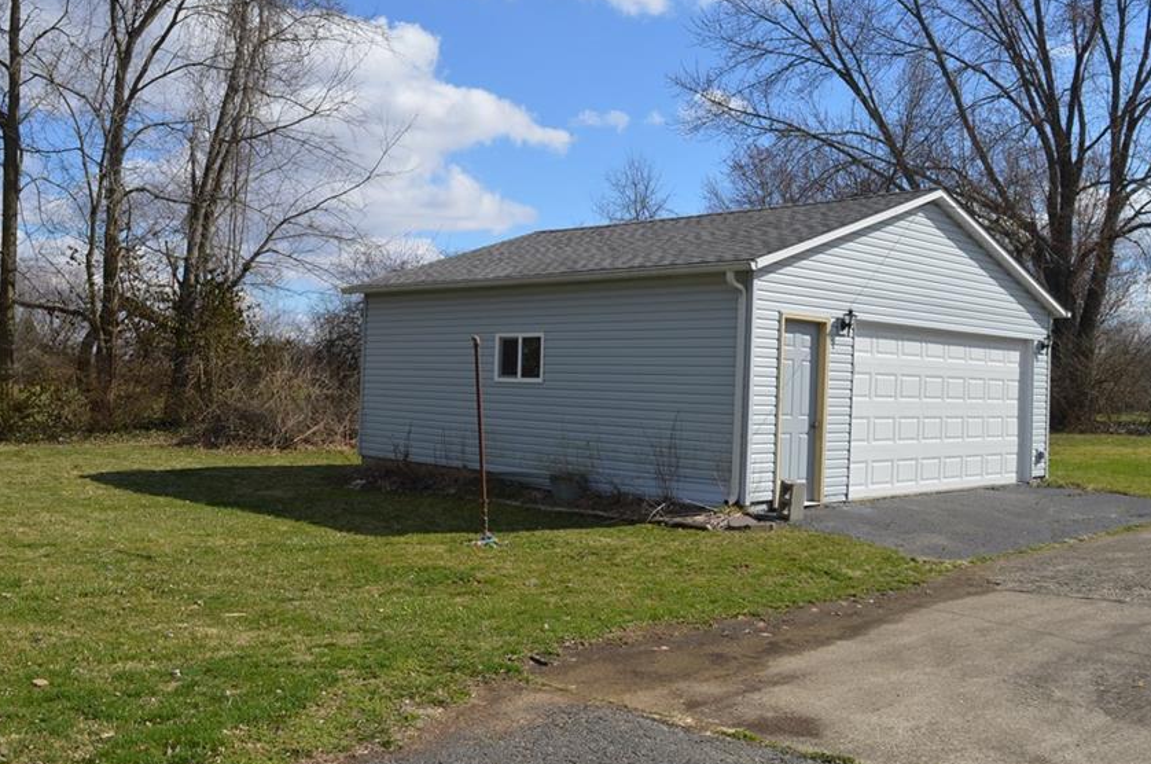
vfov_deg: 39.8
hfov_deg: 57.3
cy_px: 328
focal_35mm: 33
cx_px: 589
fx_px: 1053
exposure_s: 1/320
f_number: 9
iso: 100
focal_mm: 18
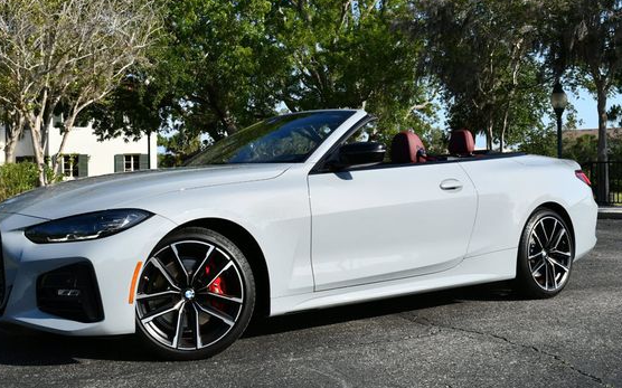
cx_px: 275
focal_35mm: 47
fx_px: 796
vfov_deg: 27.3
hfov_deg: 42.6
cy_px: 152
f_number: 8
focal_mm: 20
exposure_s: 1/250
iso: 100
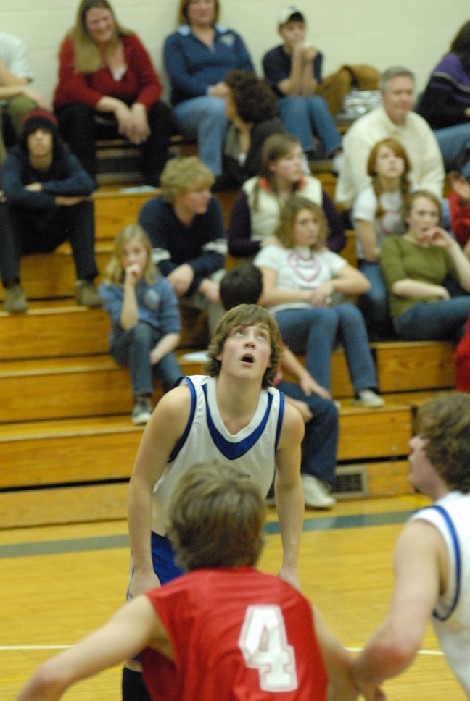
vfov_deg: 9.5
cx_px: 235
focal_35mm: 218
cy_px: 350
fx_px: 4247
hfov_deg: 6.3
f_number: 4
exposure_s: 1/60
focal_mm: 145
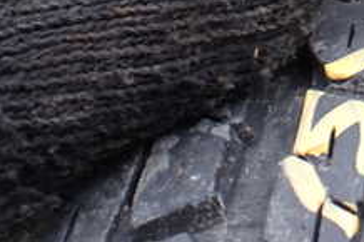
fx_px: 869
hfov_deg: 21.2
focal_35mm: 86
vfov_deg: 15.4
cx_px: 488
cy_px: -33
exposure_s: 1/125
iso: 125
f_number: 2.3
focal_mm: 5.4
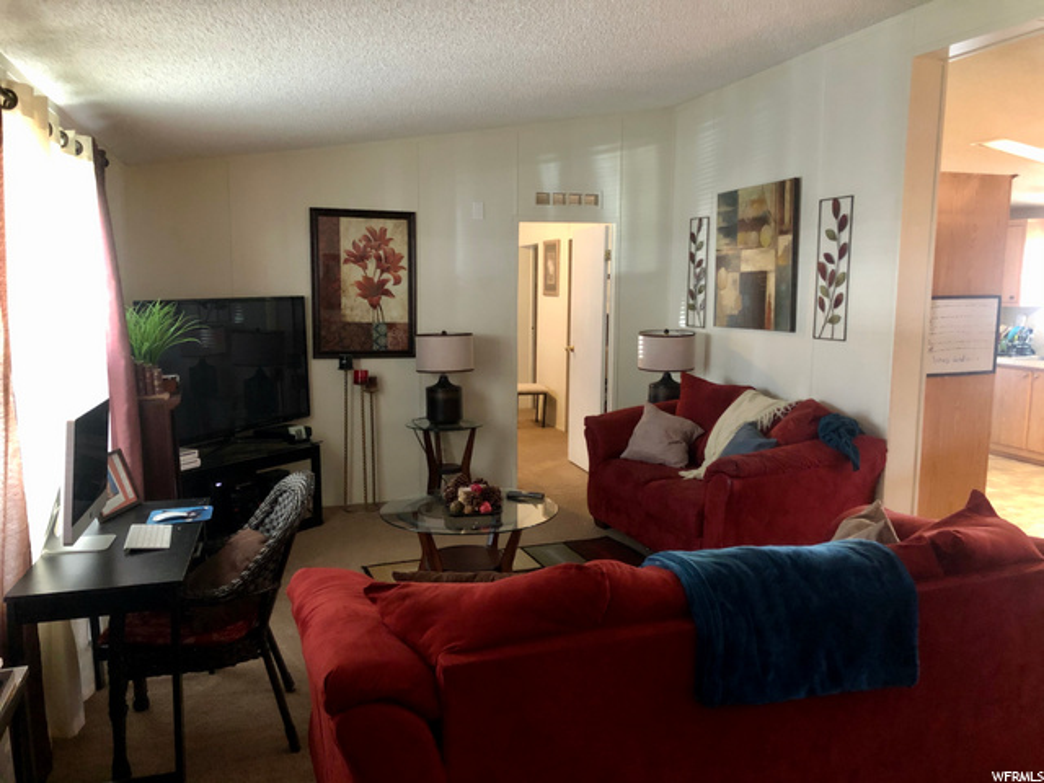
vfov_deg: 49.7
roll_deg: -0.4
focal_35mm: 28
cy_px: 392
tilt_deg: -6.9
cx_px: 522
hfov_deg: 63.4
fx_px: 844
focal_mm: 4
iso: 100
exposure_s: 1/5
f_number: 1.8
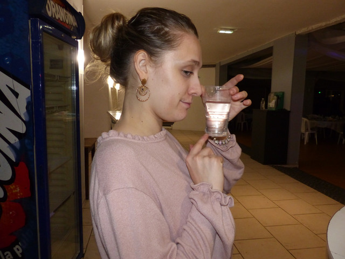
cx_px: 172
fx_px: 259
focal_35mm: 26
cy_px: 130
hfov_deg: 67.3
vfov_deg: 53.1
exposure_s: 1/80
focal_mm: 4.7
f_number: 2.8
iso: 400
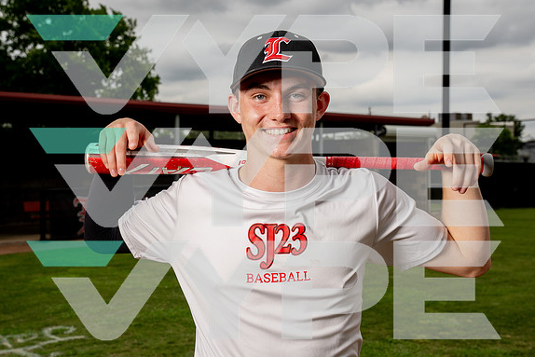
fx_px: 818
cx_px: 258
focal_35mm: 55
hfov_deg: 36.2
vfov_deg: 24.6
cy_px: 174
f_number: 8
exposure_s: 1/250
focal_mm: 51
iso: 50
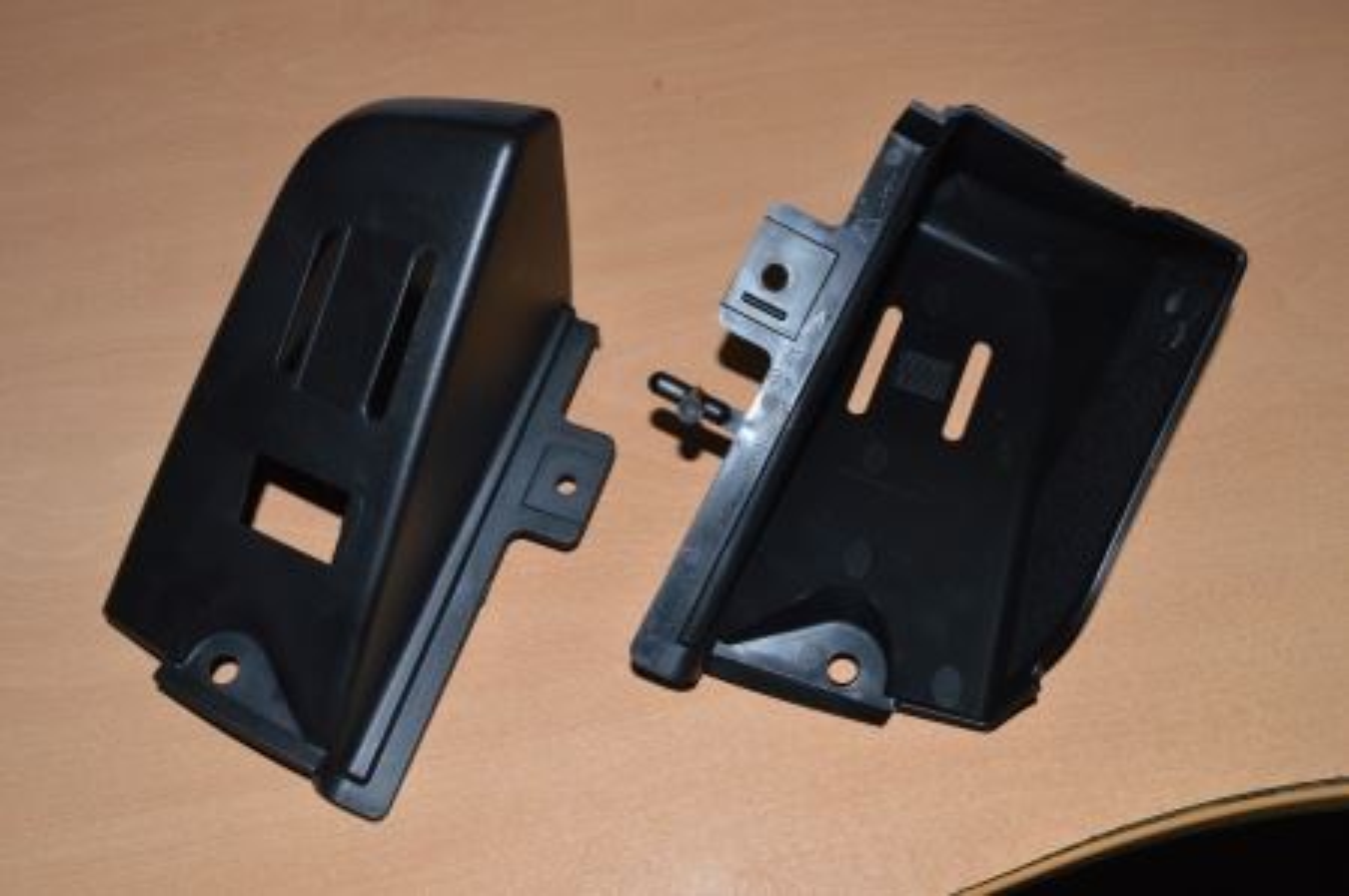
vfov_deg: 38.3
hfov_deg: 55.2
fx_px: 1291
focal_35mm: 34
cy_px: 448
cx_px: 674
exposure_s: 1/60
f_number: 8
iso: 100
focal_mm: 23
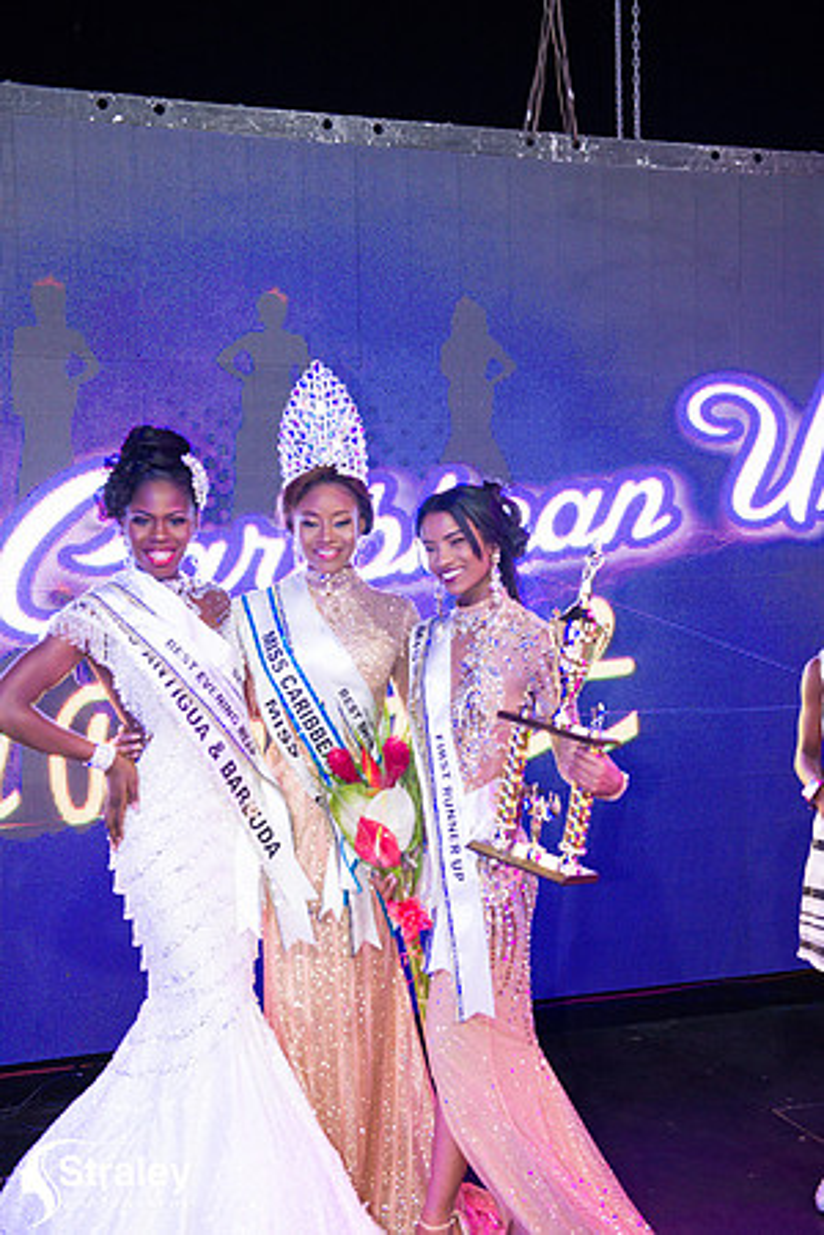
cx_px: 412
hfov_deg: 29.9
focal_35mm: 45
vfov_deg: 43.6
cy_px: 618
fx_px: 1545
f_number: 5
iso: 4000
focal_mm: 45
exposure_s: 1/160
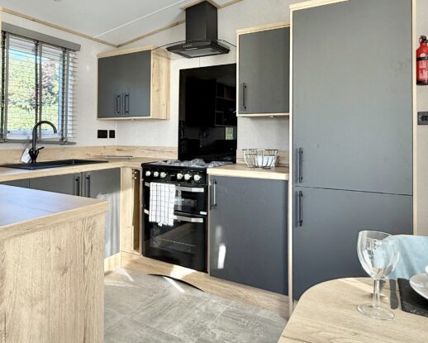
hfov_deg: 63.1
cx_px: 159
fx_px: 342
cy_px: 132
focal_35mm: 27
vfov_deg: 52.7
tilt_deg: +0.1
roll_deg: -0.2
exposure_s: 1/99
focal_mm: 2.22
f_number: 2.2
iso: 64
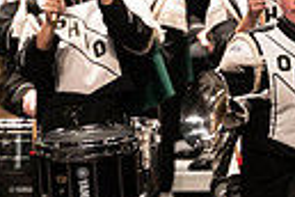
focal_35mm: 899
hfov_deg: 2.3
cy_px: 87
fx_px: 7366
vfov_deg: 1.5
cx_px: 565
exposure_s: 1/500
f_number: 2.8
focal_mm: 200
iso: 2500
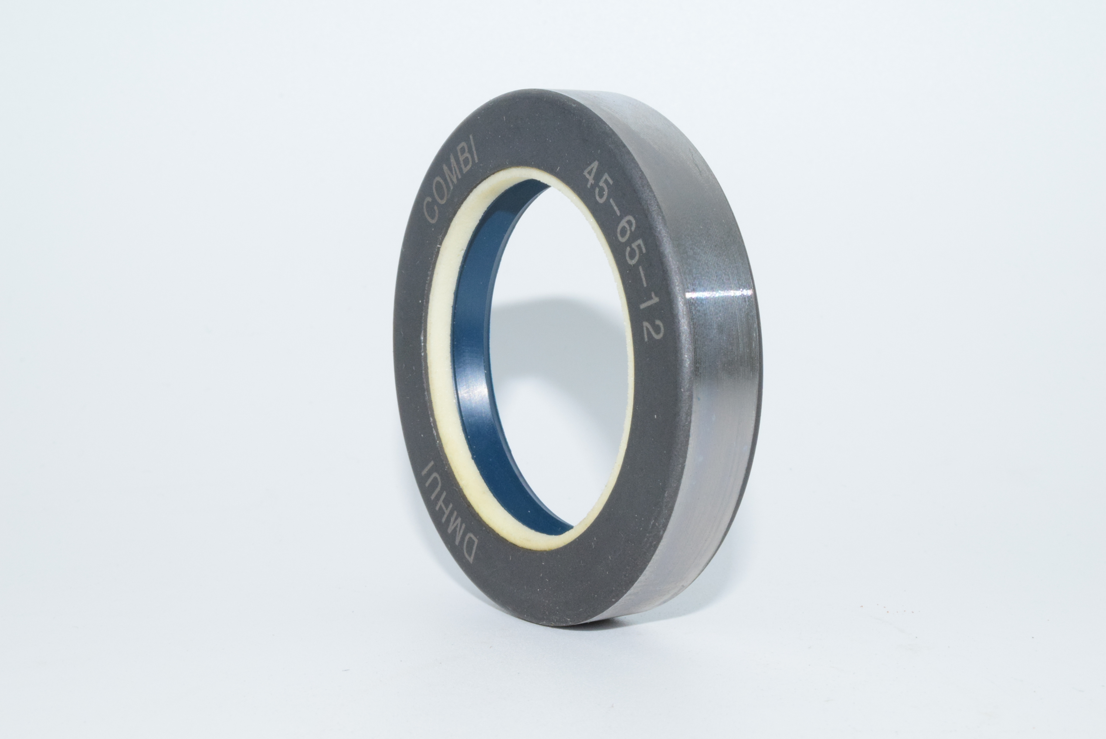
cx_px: 553
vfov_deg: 23.8
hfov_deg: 35.0
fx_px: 1752
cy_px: 370
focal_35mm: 57
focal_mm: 38
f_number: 32
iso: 1600
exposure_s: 1/60
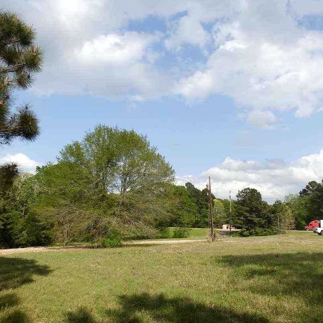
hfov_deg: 52.5
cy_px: 177
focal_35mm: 31
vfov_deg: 52.5
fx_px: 327
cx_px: 148
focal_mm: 4
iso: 80
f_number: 4.5
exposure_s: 1/640
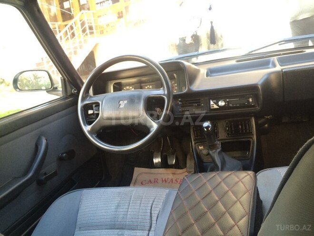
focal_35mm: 29
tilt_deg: -10.8
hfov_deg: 61.7
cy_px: 118
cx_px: 157
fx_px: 263
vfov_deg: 48.2
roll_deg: +7.6
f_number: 2.2
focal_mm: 4.15
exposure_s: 1/33
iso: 80
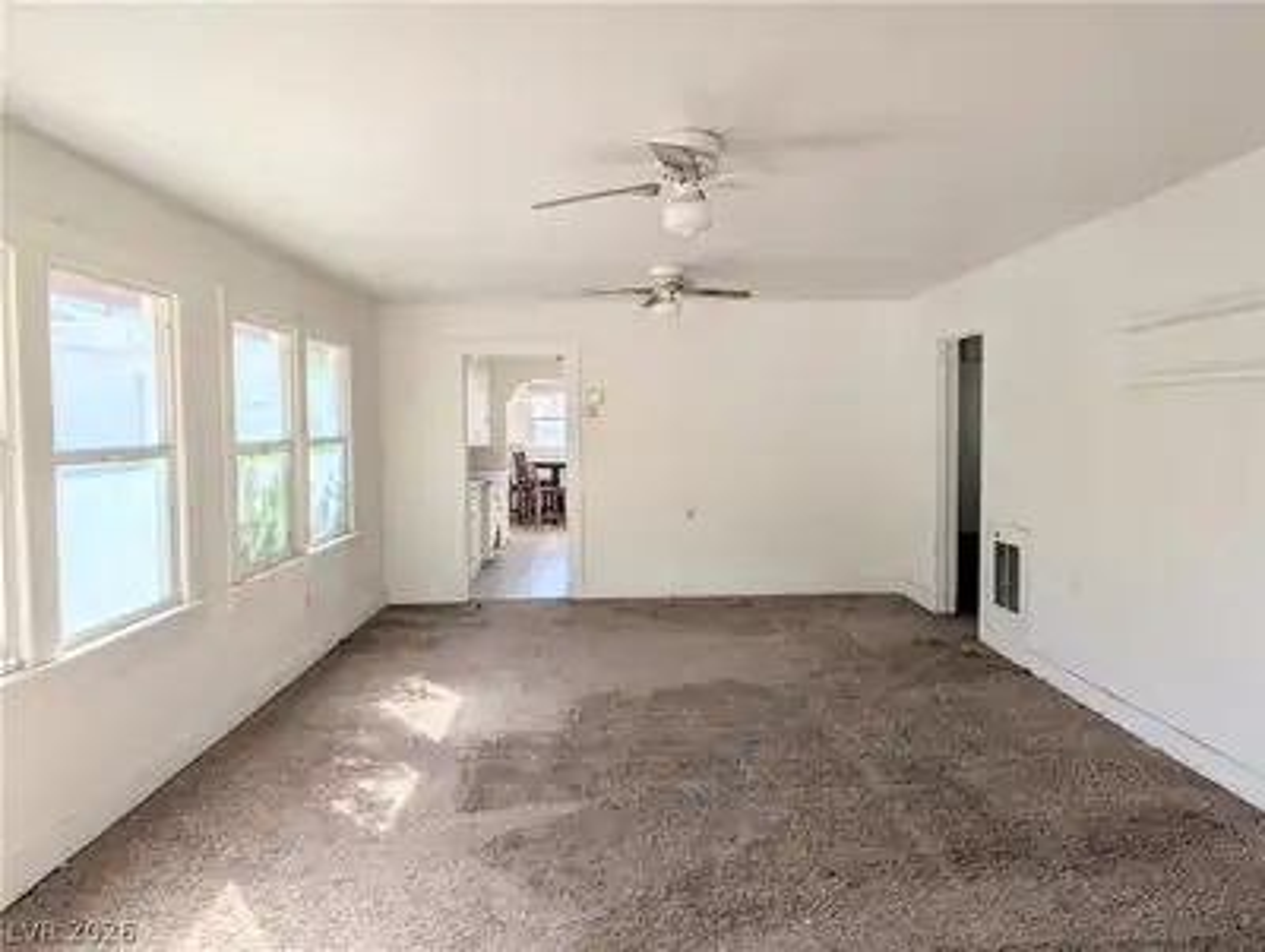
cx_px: 632
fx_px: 878
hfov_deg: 71.5
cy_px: 476
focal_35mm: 24
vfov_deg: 56.9
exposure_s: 1/1845
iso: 27
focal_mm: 6.9
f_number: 1.68
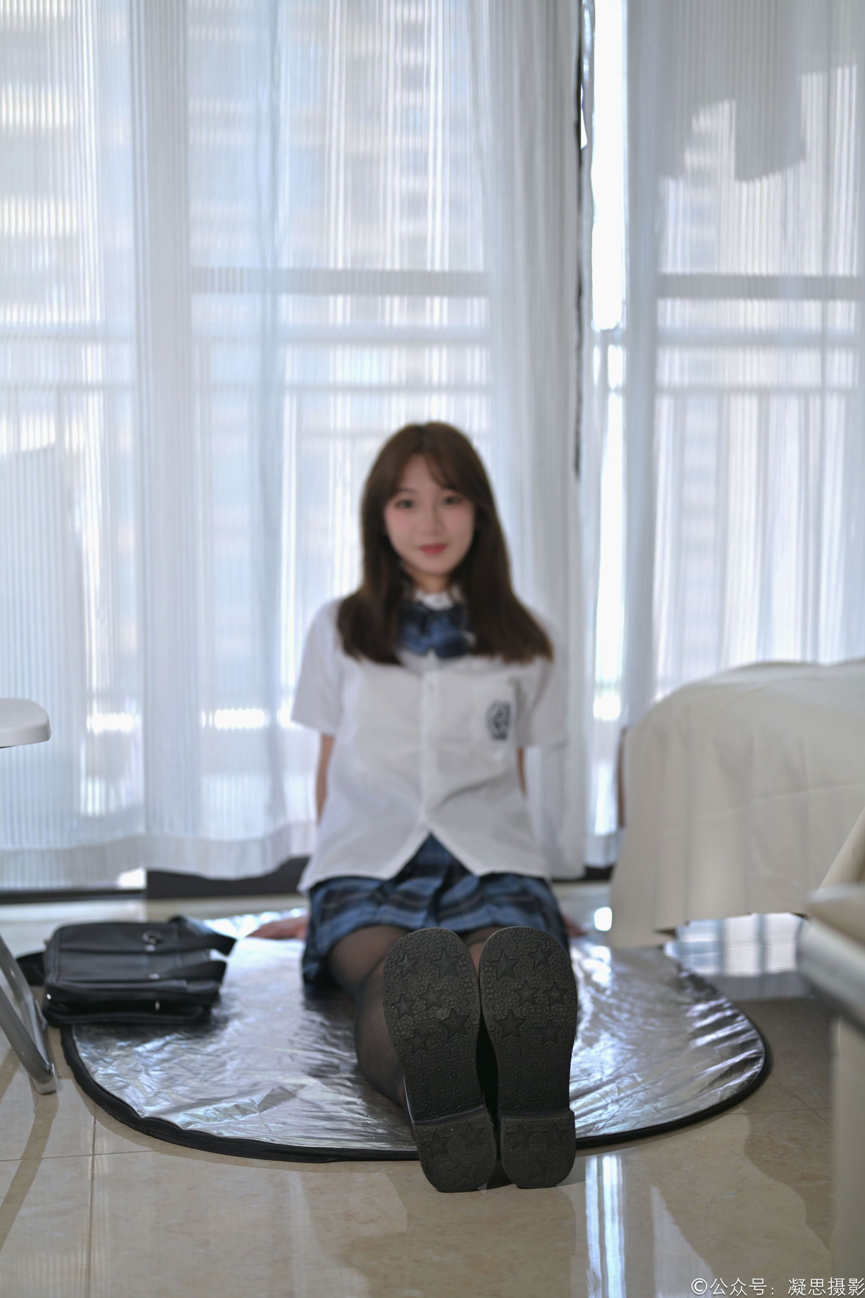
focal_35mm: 50
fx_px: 1802
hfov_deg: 27.0
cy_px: 649
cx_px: 432
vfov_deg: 39.6
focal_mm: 50
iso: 160
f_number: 1.8
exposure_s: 1/100
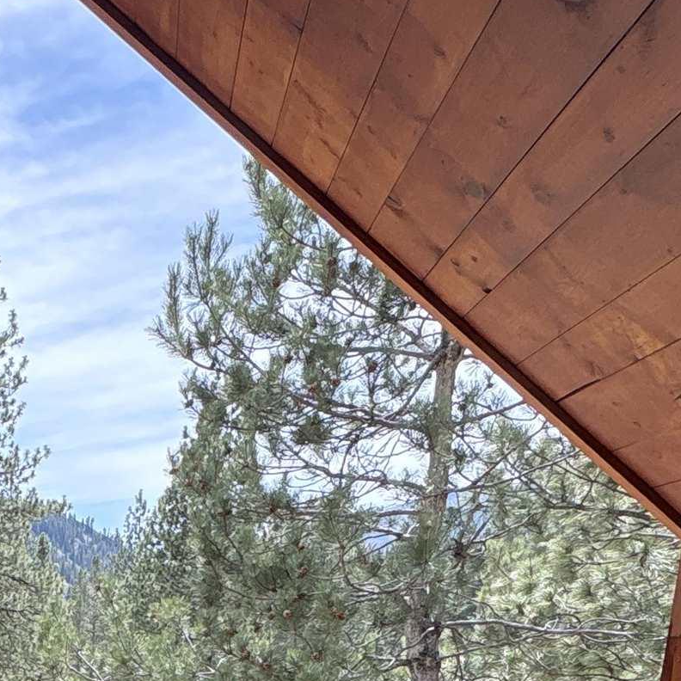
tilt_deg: -16.5
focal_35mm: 48
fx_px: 1068
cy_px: 939
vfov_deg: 27.7
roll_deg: +2.1
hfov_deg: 30.0
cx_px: -144
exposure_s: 1/448
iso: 50
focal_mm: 2.22
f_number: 2.2
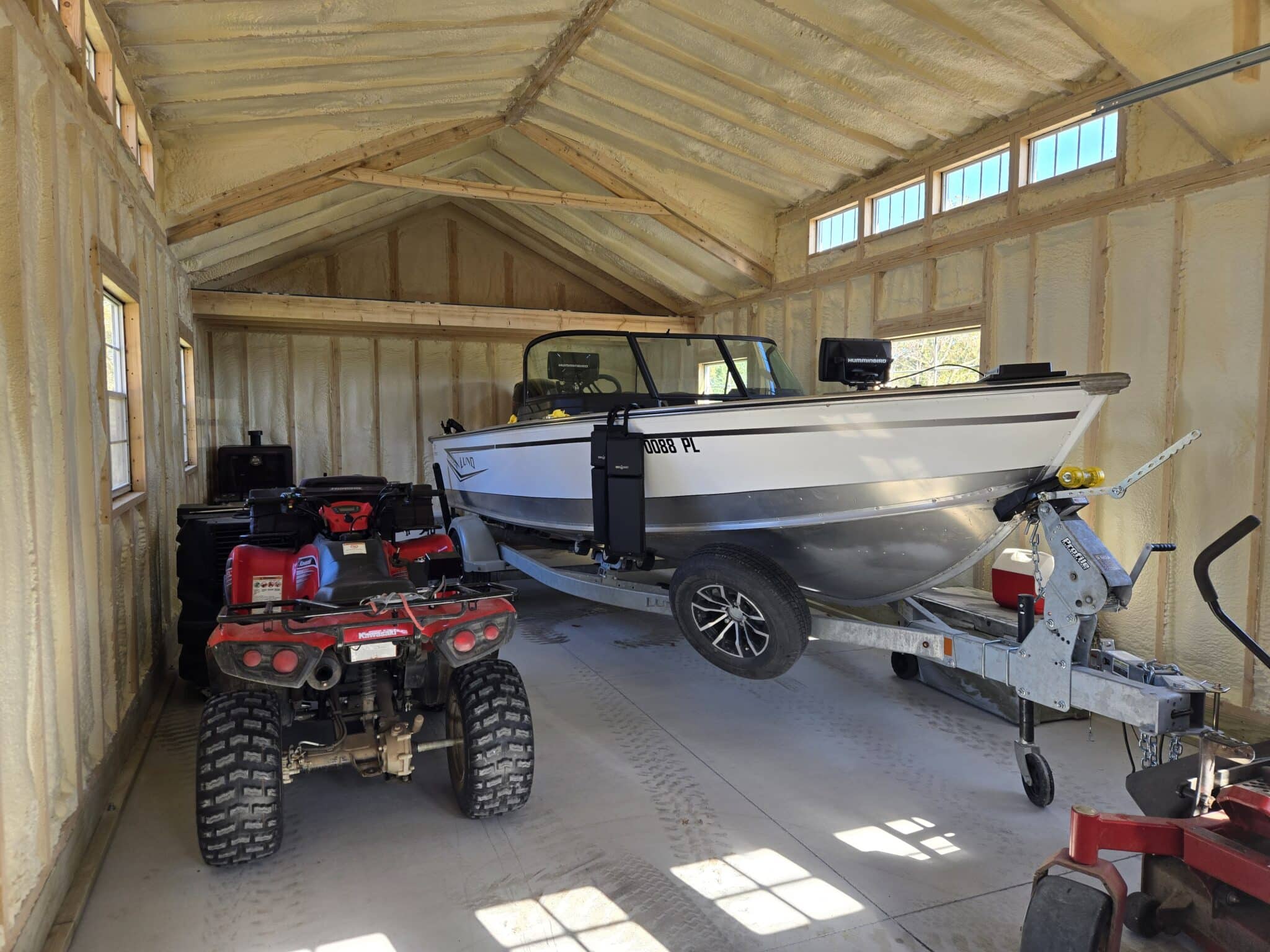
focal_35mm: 23
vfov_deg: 58.9
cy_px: 476
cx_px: 635
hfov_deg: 73.9
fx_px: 844
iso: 50
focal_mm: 5.4
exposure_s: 1/180
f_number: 1.8
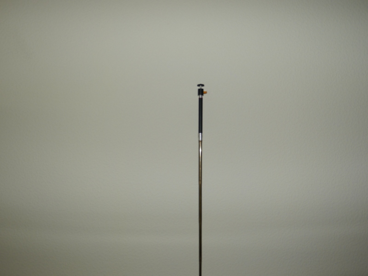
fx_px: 383
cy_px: 138
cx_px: 184
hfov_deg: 51.4
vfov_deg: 39.7
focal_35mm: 36
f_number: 2.8
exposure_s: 1/160
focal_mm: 18
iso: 160
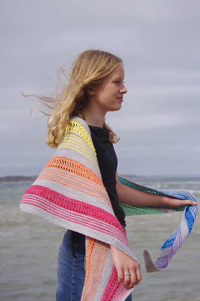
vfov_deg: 27.0
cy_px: 150
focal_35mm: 75
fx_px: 627
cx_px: 100
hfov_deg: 18.1
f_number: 5.6
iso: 400
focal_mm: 50
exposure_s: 1/2500
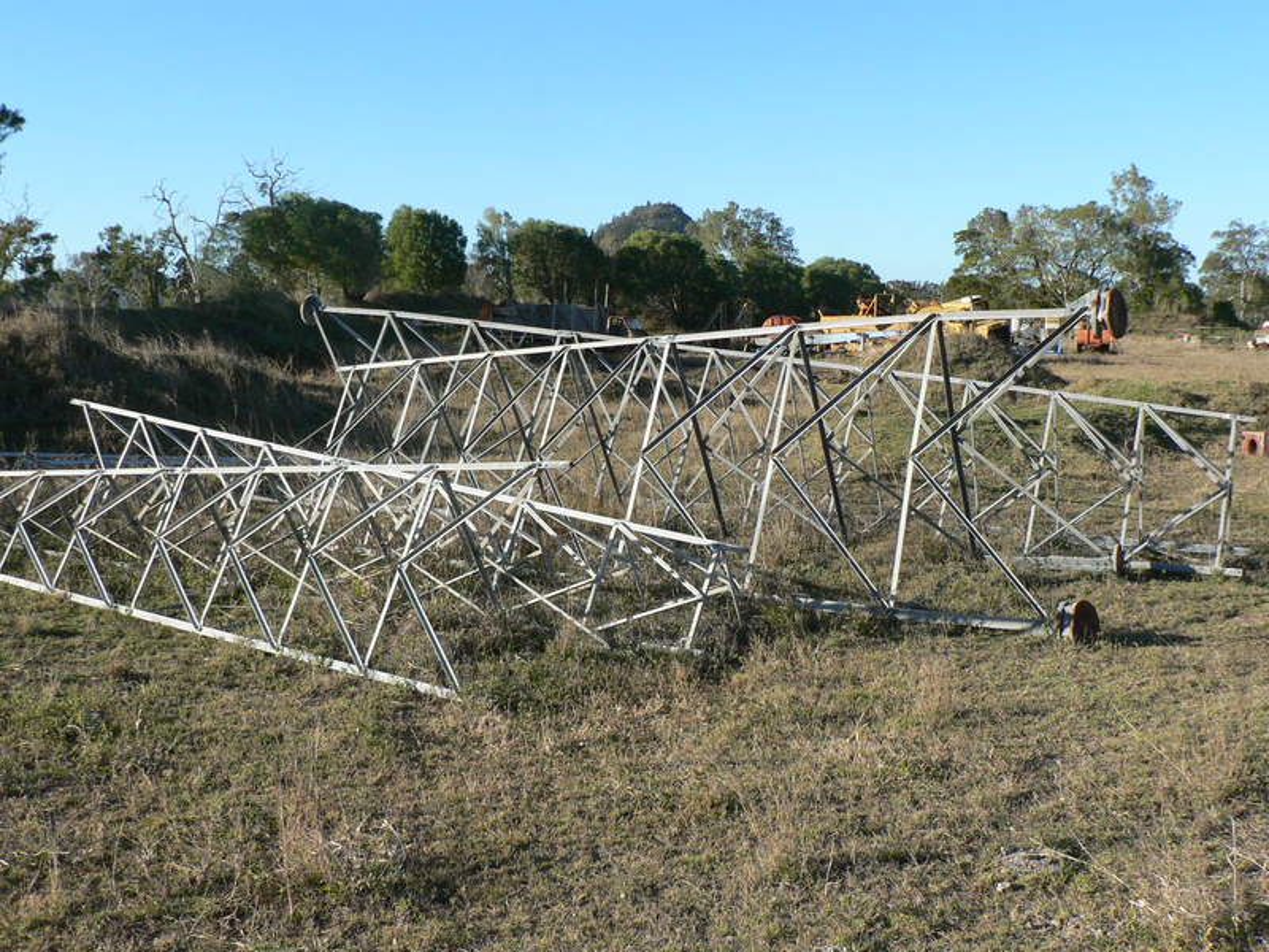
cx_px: 634
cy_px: 476
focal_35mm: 36
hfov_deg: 51.4
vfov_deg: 39.7
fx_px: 1320
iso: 80
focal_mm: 6
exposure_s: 1/320
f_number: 4
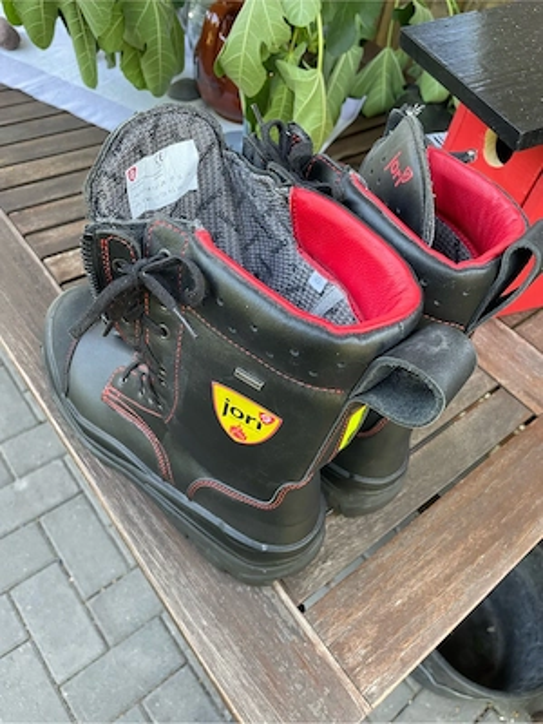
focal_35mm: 26
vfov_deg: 67.3
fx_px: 544
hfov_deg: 53.1
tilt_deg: -50.8
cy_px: 362
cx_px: 272
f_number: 1.6
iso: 125
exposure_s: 1/87
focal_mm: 4.2
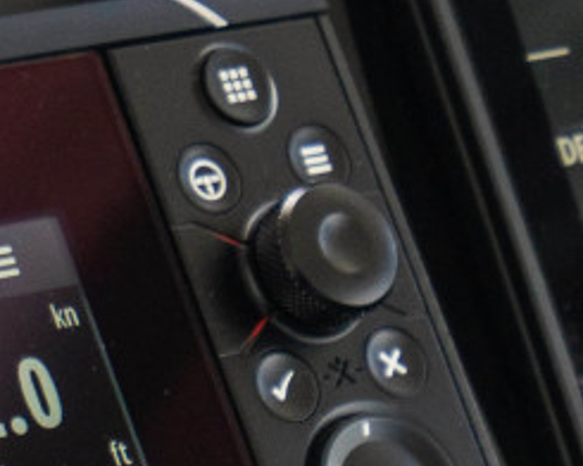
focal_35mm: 217
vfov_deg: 7.0
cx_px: -612
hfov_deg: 8.4
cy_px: 801
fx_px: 3744
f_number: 4
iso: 200
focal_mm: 35
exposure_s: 1/800
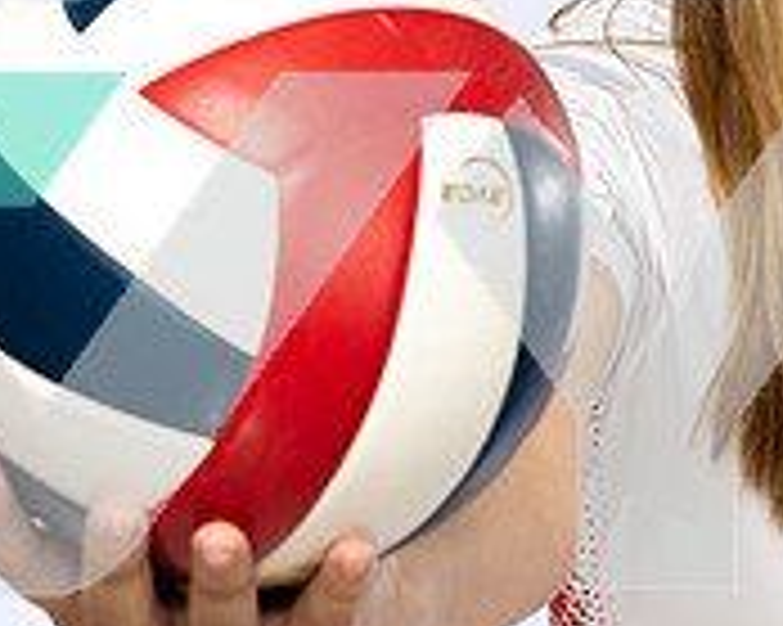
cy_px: -126
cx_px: 752
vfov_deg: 7.0
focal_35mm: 220
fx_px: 5095
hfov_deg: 8.7
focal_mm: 52
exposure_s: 1/250
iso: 200
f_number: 5.6
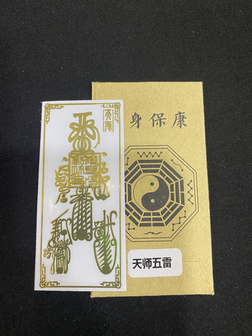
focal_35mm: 26
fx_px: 252
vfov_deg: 67.3
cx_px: 126
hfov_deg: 53.1
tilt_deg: -81.1
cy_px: 168
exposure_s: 1/50
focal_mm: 4.25
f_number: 1.8
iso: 160
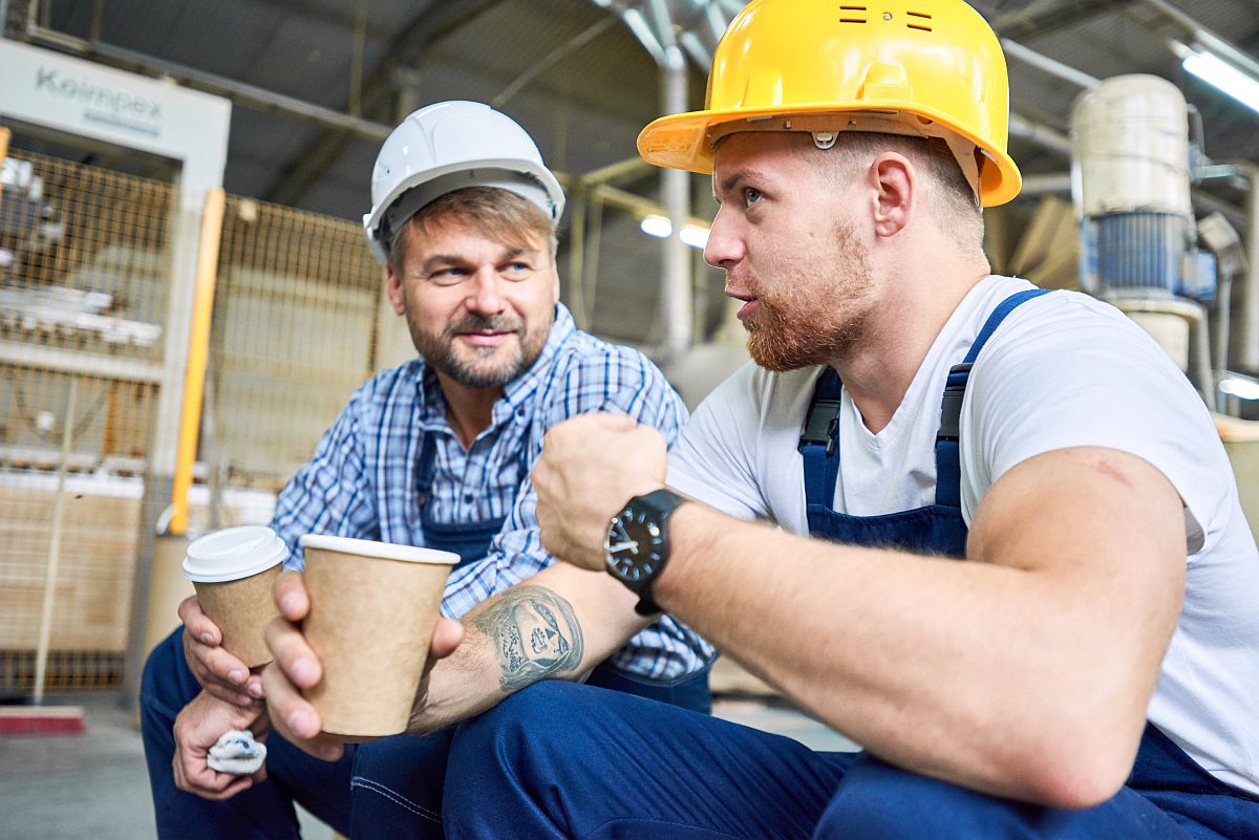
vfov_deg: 37.9
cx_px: 630
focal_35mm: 35
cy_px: 420
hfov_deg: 54.4
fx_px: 1224
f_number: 2.8
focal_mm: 35
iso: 800
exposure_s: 1/100
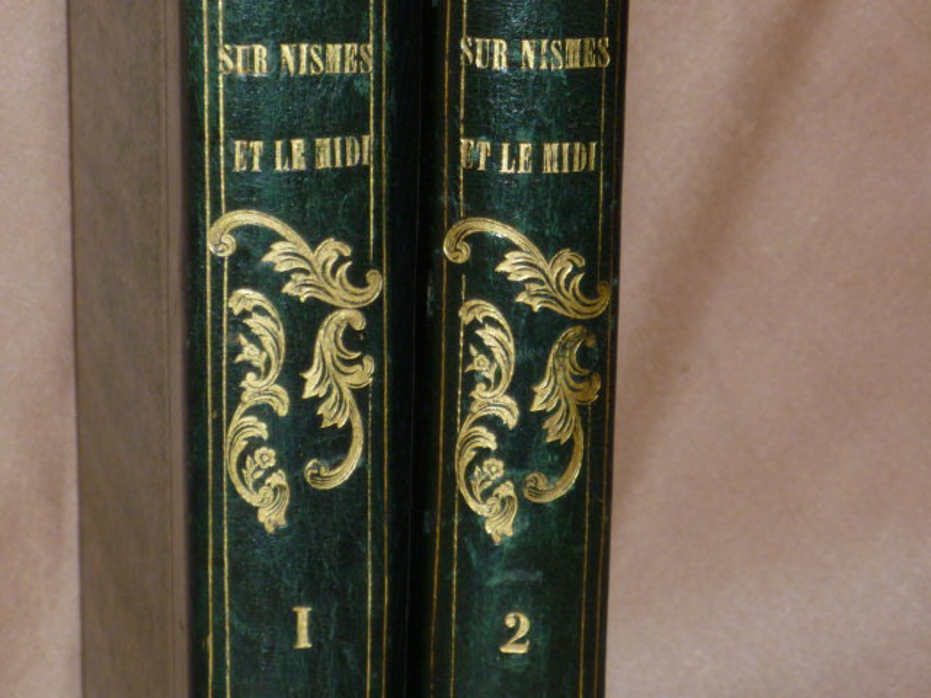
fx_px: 7611
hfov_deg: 7.0
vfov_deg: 5.3
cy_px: 349
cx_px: 466
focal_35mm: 283
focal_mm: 26
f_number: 5.9
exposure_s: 1/60
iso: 125
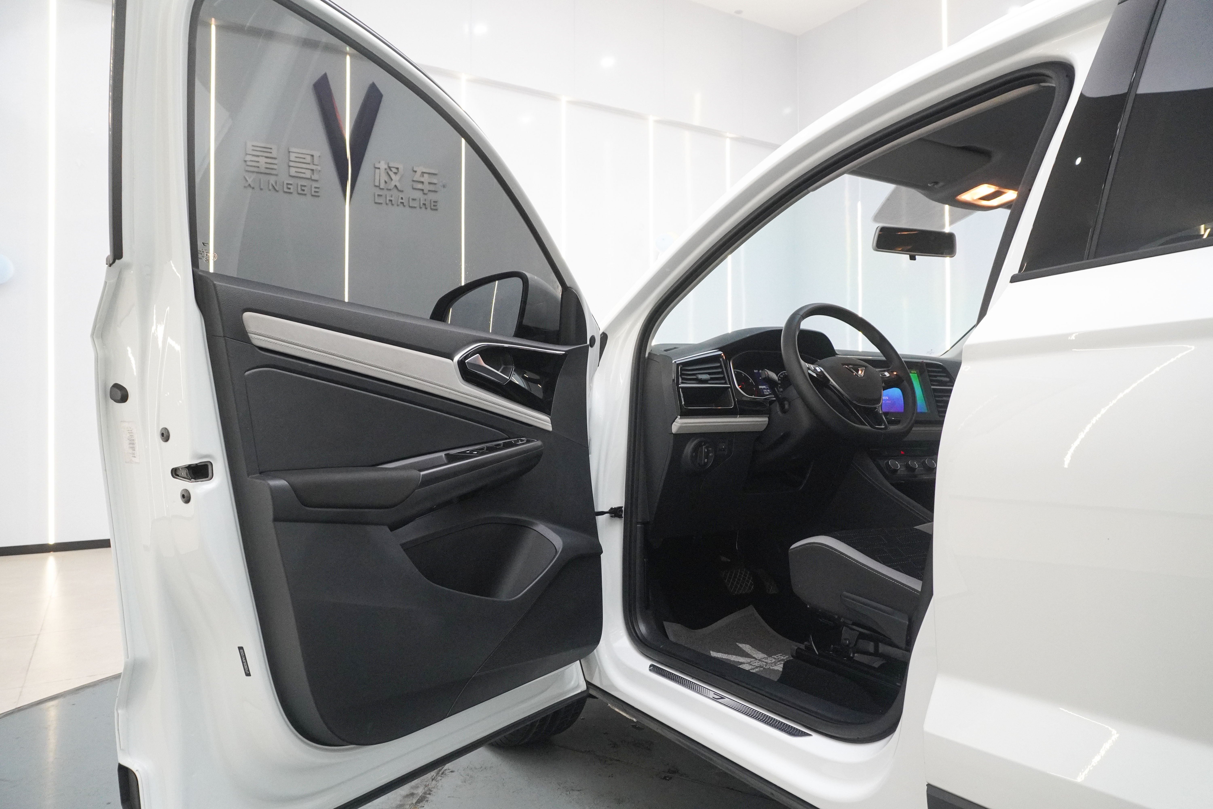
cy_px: 404
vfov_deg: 53.1
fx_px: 809
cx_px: 606
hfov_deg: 73.7
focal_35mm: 24
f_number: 6.3
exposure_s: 1/80
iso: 2500
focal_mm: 16
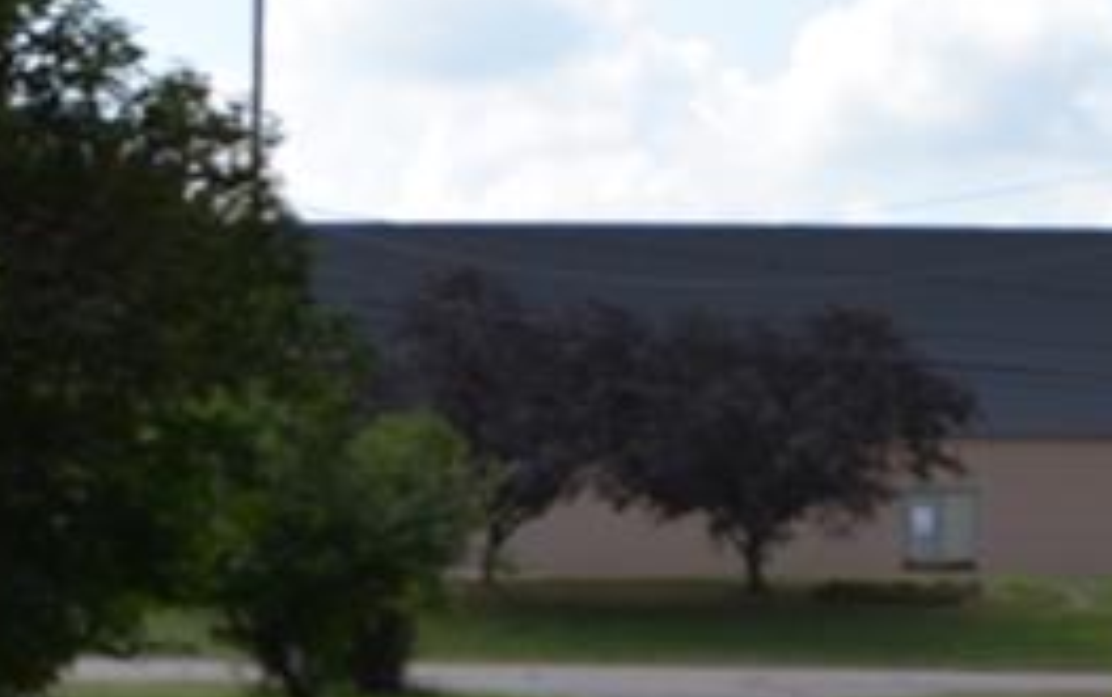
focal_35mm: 107
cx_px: 283
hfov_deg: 19.3
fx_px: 3246
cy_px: 934
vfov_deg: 11.9
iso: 100
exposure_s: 1/200
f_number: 8
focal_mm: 18
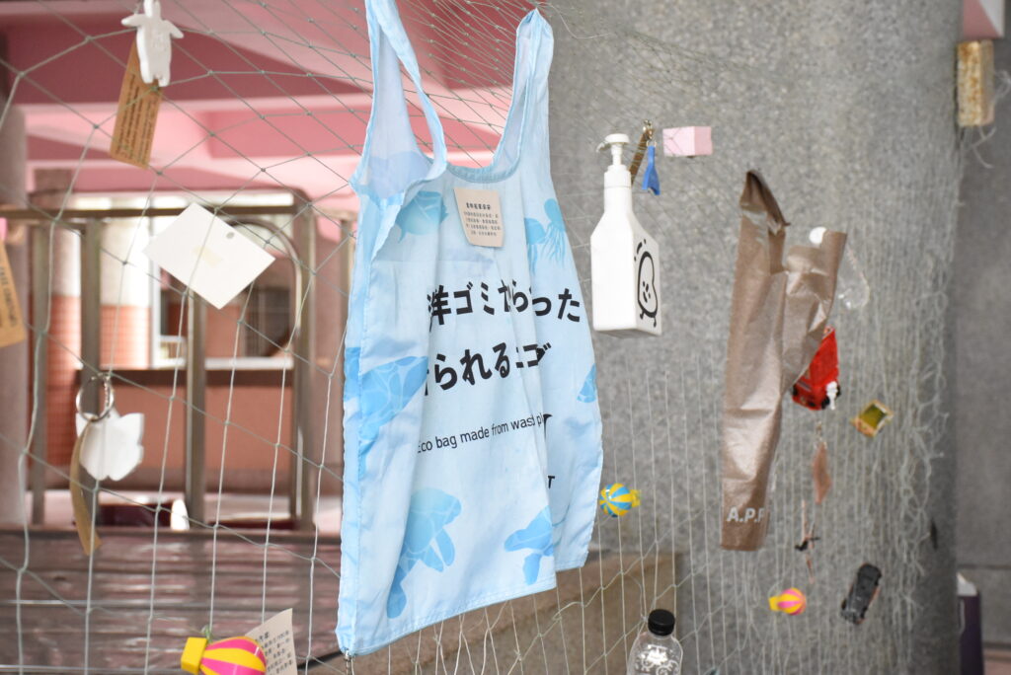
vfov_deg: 20.2
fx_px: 1897
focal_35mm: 68
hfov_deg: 29.8
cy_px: 338
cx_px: 506
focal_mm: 45
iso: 3200
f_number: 7.1
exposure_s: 1/200
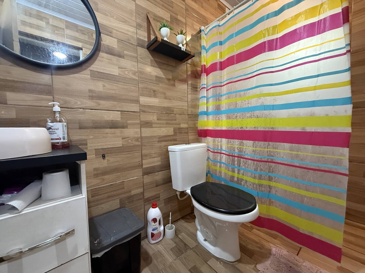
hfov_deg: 102.1
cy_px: 136
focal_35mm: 14
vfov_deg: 85.7
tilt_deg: -2.7
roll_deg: -0.1
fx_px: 148
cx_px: 182
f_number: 2.2
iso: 640
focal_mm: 2.22
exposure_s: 1/60
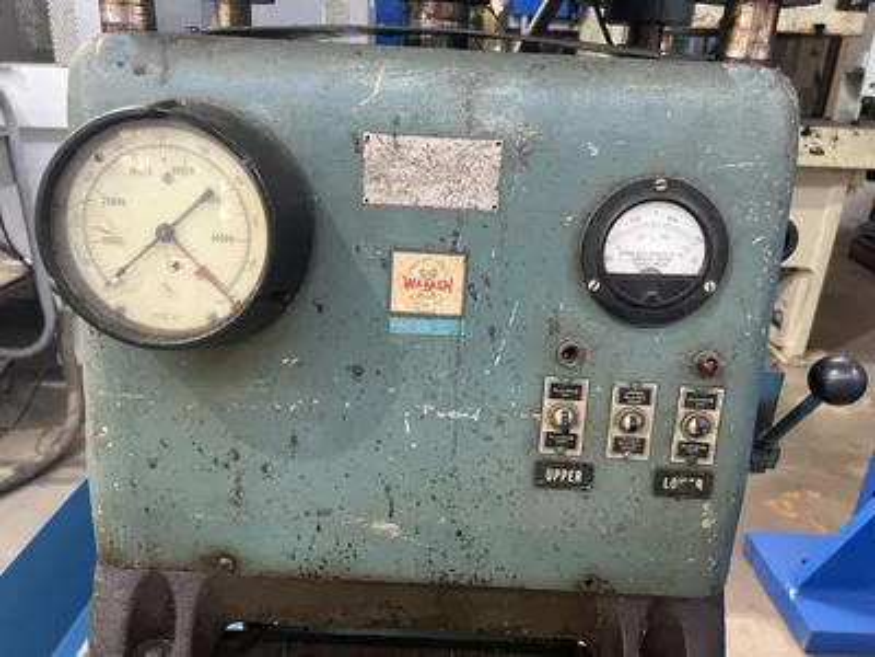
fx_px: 657
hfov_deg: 67.3
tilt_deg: -22.6
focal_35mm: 26
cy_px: 328
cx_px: 438
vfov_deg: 53.1
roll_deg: -2.8
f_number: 1.5
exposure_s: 1/60
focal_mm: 5.7
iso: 160
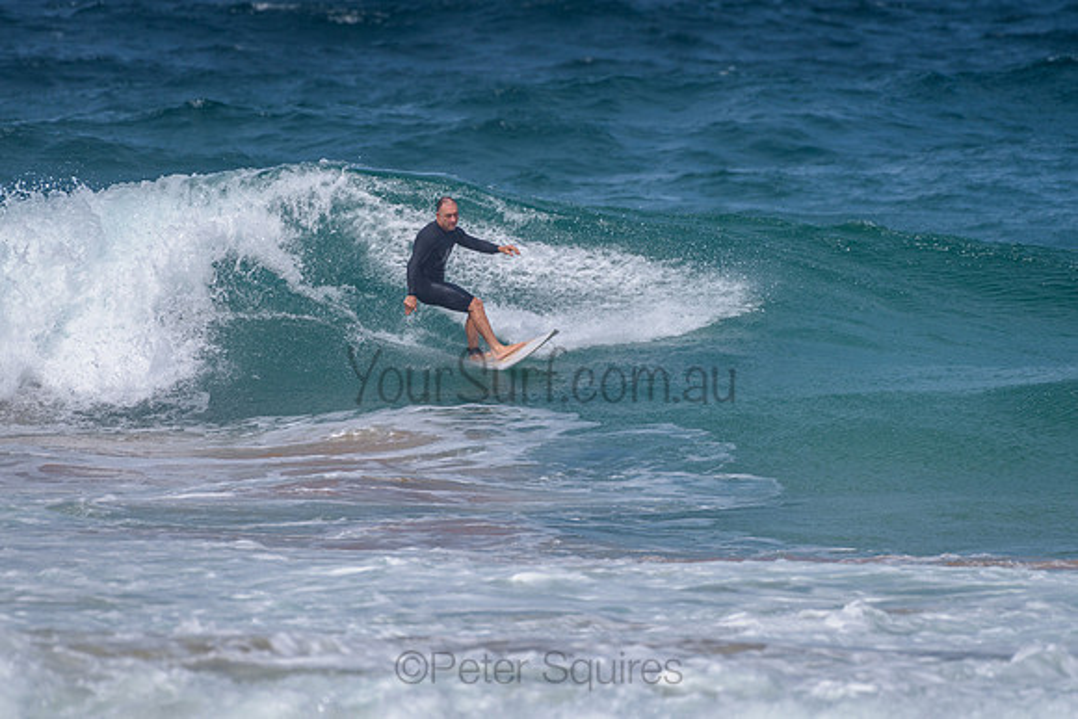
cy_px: 310
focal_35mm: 613
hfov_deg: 3.4
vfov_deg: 2.2
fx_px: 18370
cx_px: 546
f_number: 5.6
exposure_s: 1/2000
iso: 100
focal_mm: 500
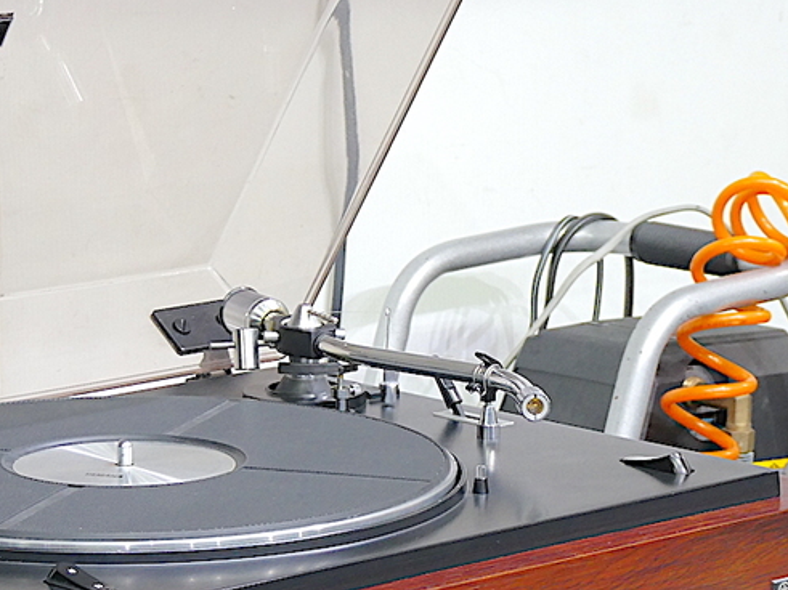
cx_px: 177
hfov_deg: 11.2
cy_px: 518
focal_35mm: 176
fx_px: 4005
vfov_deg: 8.4
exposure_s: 1/4
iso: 200
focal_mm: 16.1
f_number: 4.9
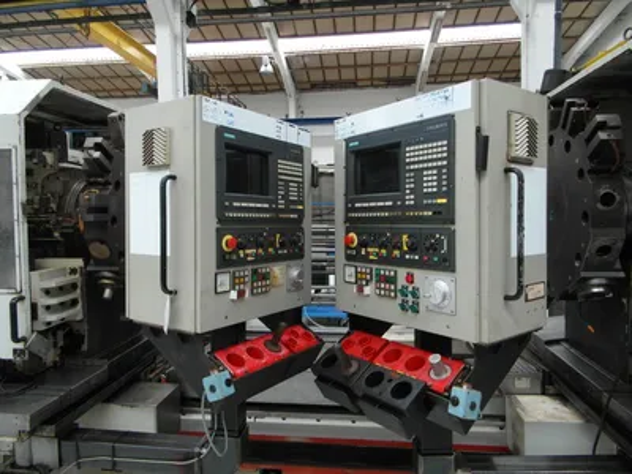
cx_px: 316
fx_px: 420
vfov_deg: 58.9
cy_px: 237
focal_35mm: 23
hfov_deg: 73.9
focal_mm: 4.1
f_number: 2.8
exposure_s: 1/45
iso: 200
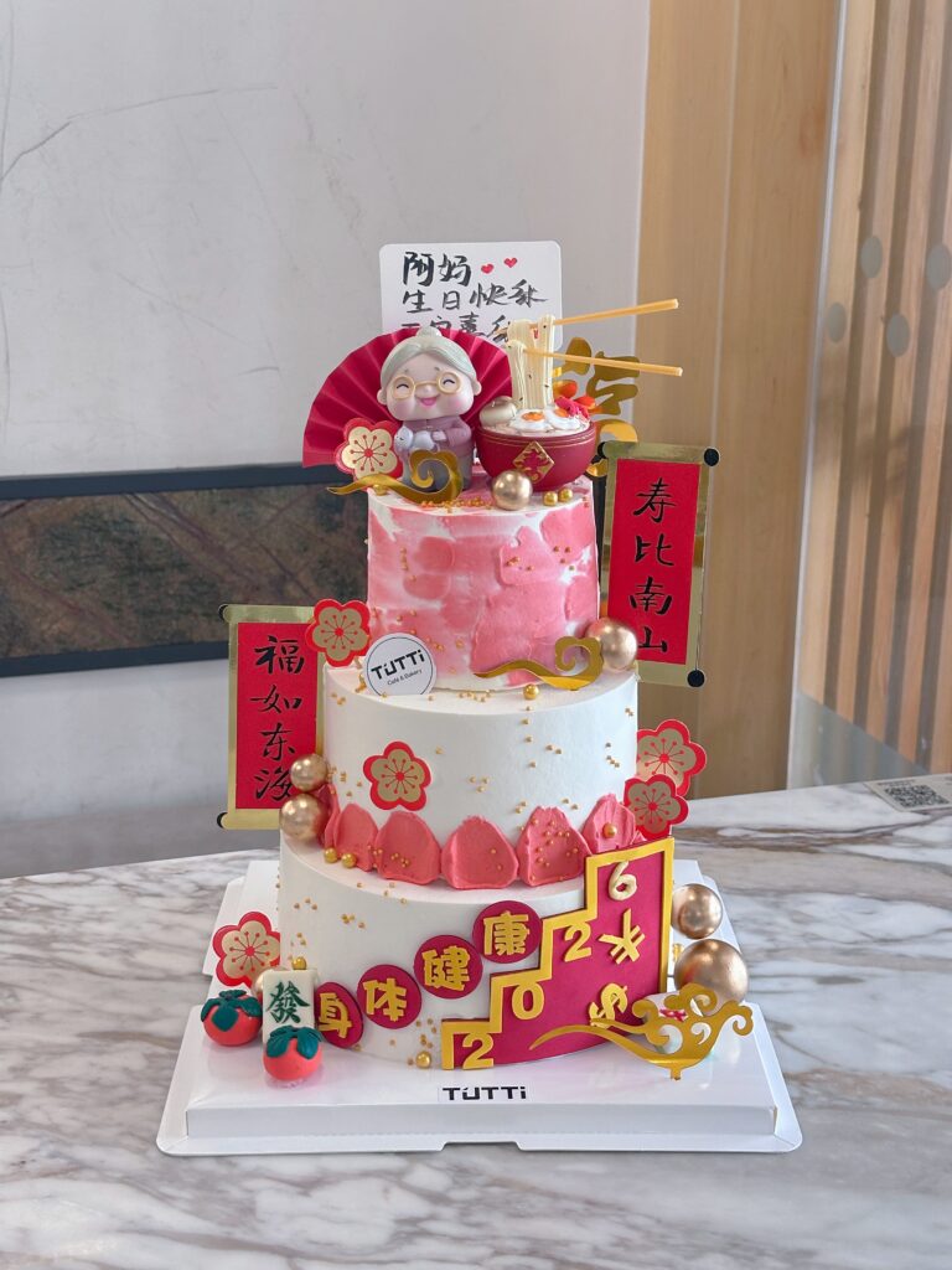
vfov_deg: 39.7
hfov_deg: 30.3
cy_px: 635
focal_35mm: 48
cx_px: 476
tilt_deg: -16.8
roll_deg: +0.0
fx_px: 1760
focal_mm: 6.86
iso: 100
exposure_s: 1/50
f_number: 1.78
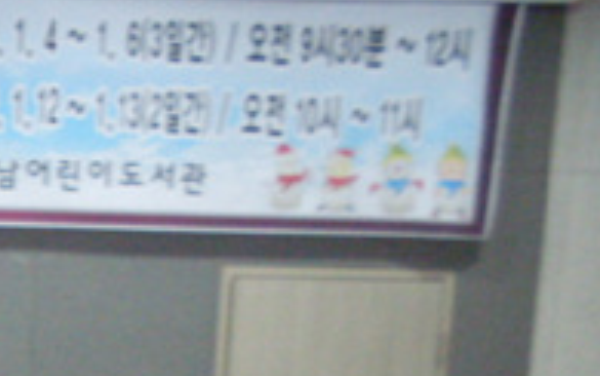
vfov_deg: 9.4
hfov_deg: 14.4
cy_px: 715
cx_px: -375
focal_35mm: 132
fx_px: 2159
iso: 240
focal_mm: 6.3
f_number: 2.8
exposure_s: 1/45
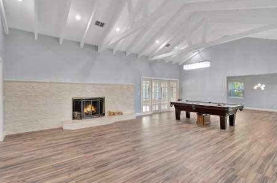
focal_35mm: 16
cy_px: 92
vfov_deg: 73.5
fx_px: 123
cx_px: 143
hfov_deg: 96.8
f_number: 8
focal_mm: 10
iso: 1250
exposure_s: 1/15
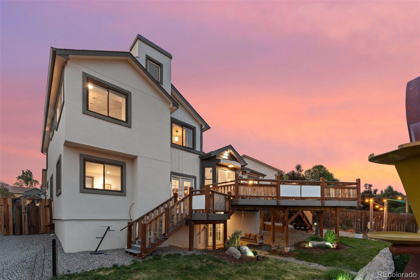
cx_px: 210
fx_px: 198
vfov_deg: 70.4
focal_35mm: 17
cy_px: 140
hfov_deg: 93.3
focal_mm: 17
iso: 400
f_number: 9
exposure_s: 1.3
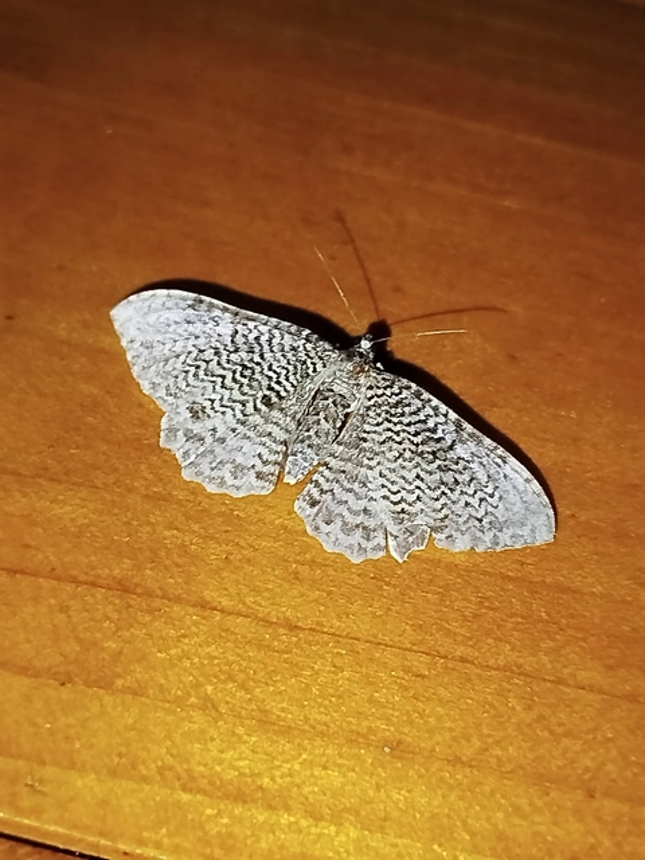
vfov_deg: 26.3
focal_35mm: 74
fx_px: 1838
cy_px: 430
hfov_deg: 19.9
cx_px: 322
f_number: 1.7
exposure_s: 1/33
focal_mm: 5.31
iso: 160
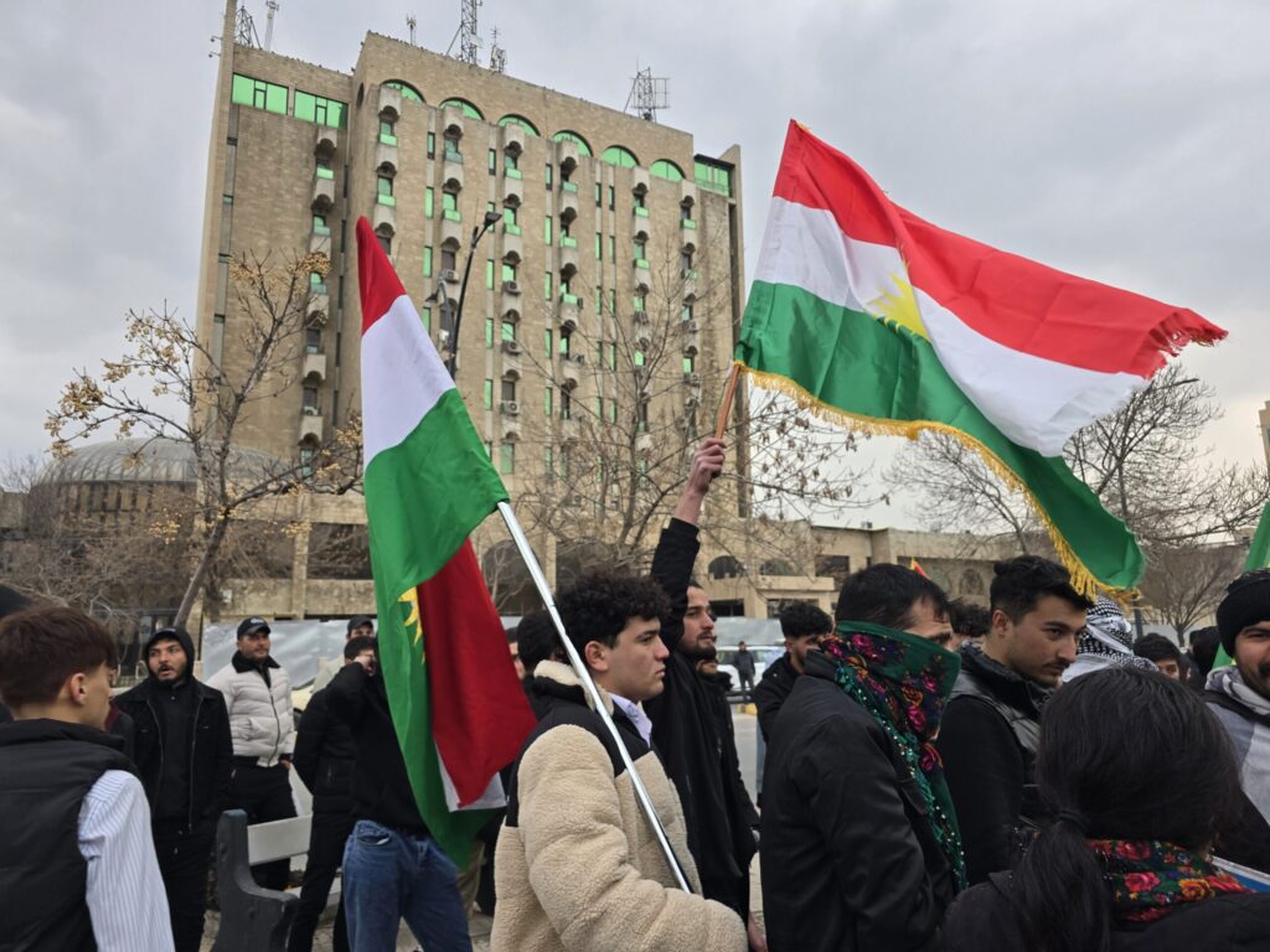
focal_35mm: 23
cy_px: 476
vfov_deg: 58.9
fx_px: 844
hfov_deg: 73.9
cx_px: 635
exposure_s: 1/180
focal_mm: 6.3
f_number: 1.7
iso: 64
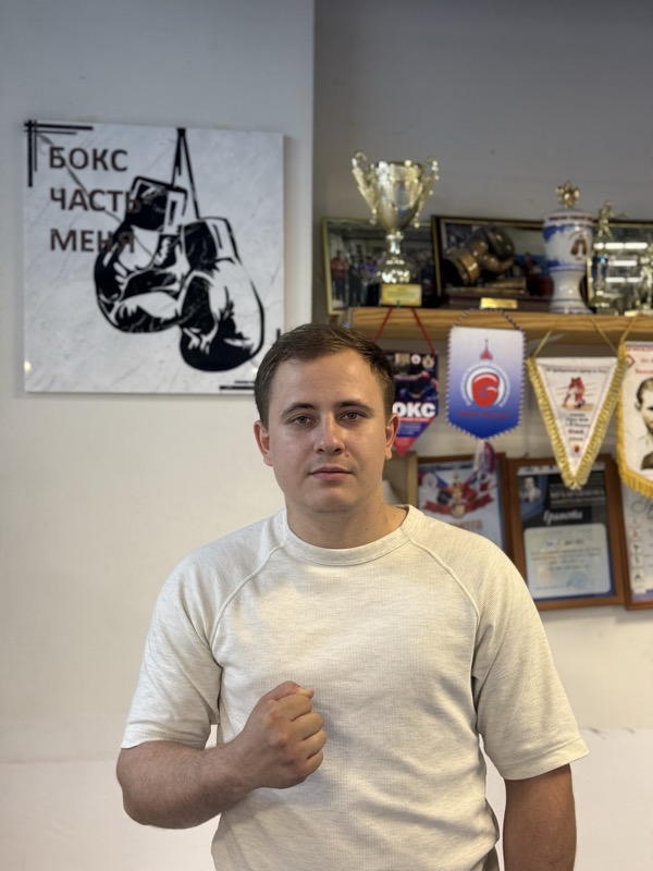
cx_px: 326
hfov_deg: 30.3
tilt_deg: +3.0
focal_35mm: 48
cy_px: 436
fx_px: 1207
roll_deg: -0.5
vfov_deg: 39.7
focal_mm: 6.76
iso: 250
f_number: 1.78
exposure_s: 1/58
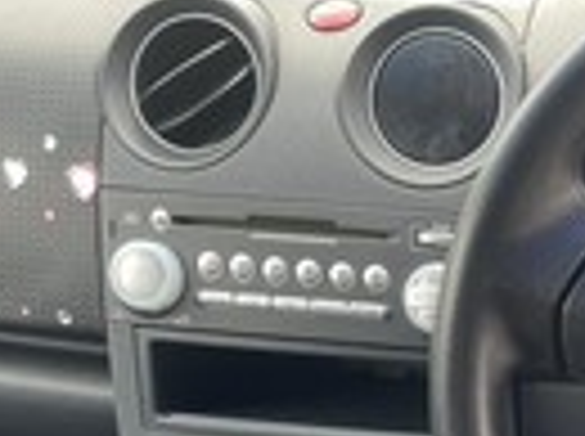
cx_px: 670
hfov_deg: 25.4
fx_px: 1181
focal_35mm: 70
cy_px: 481
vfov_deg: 20.0
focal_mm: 4.2
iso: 64
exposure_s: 1/121
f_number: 1.6
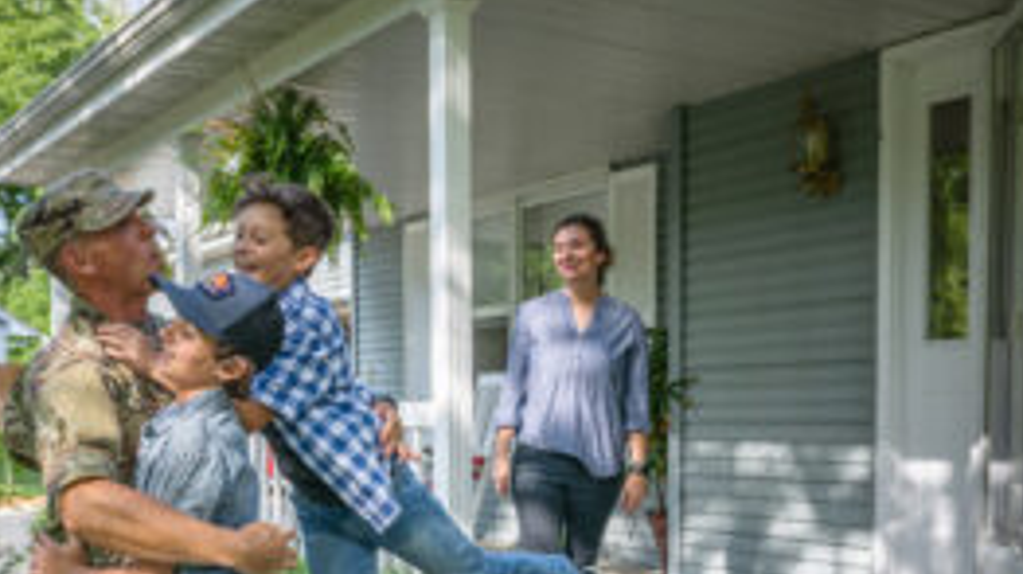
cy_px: 474
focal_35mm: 48
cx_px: 422
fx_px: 1301
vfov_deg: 24.4
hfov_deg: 42.8
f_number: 4
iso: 200
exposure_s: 1/640
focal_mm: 30
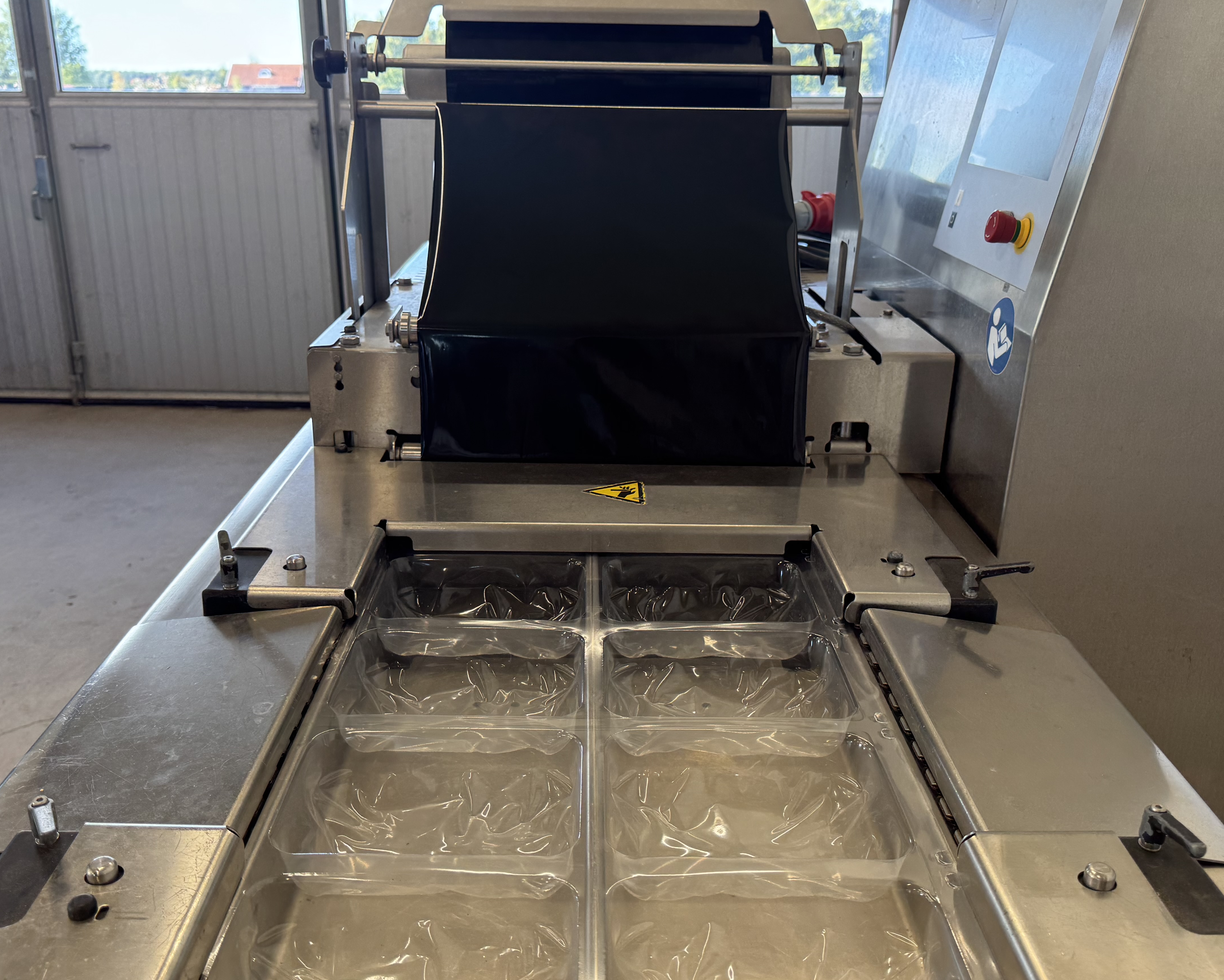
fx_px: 1123
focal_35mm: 31
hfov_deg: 57.2
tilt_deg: -19.5
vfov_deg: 47.1
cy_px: 503
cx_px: 604
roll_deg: +0.0
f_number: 1.78
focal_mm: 6.76
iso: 100
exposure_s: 1/100
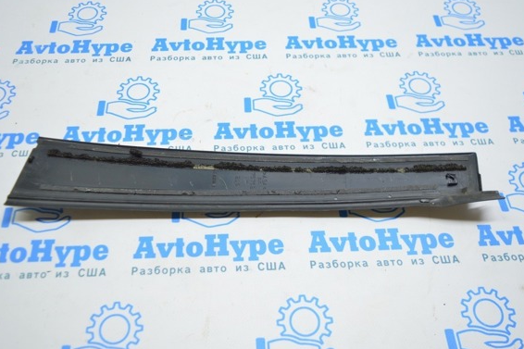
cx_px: 241
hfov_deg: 53.6
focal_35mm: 36
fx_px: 517
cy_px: 177
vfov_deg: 37.3
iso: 400
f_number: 3.8
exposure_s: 1/50
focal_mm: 21
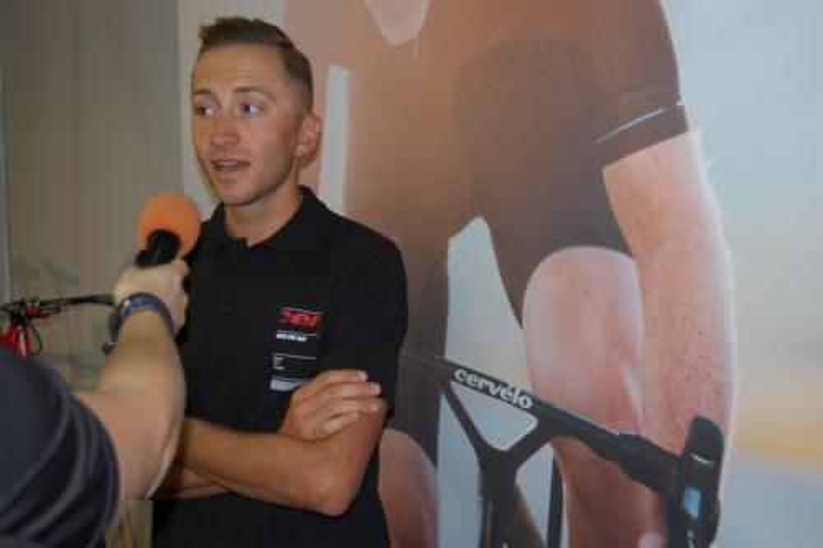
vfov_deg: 26.5
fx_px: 1165
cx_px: 412
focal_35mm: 51
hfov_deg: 38.9
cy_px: 274
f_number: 4.5
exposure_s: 1/60
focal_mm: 34
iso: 400
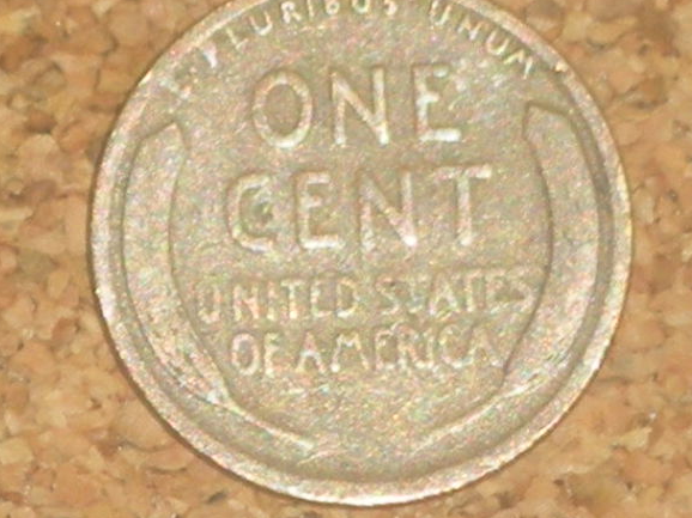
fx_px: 2678
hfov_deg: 14.7
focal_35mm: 134
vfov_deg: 11.1
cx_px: 338
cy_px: 263
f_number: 5.3
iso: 64
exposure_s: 1/125
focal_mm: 21.2
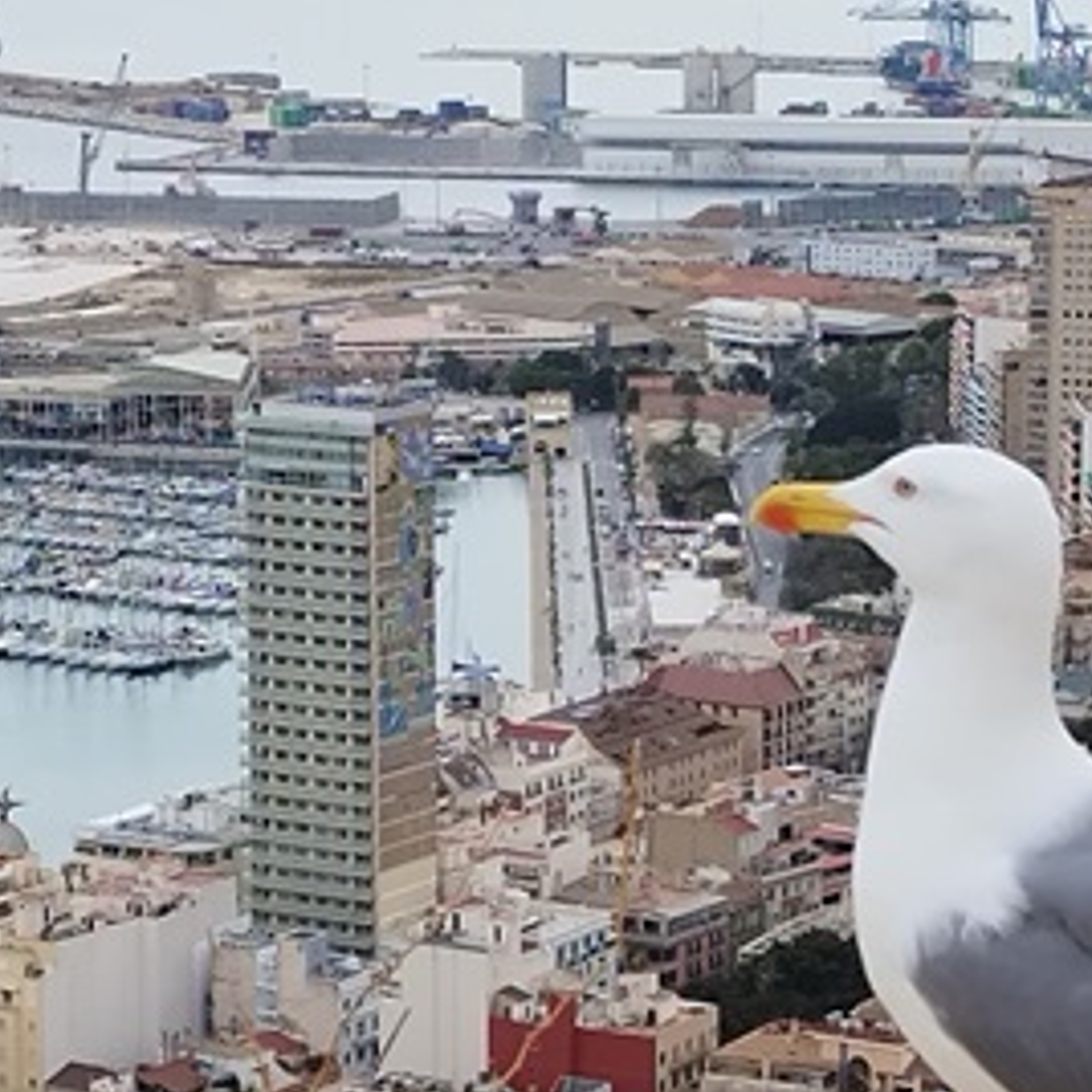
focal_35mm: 137
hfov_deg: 12.7
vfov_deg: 12.7
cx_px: 774
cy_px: 729
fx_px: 4890
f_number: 1.9
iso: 100
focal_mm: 6.24
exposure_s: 1/983
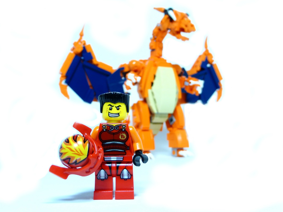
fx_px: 286
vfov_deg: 40.7
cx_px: 143
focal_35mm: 35
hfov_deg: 52.6
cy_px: 104
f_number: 3.7
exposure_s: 1/80
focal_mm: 6.1
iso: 100
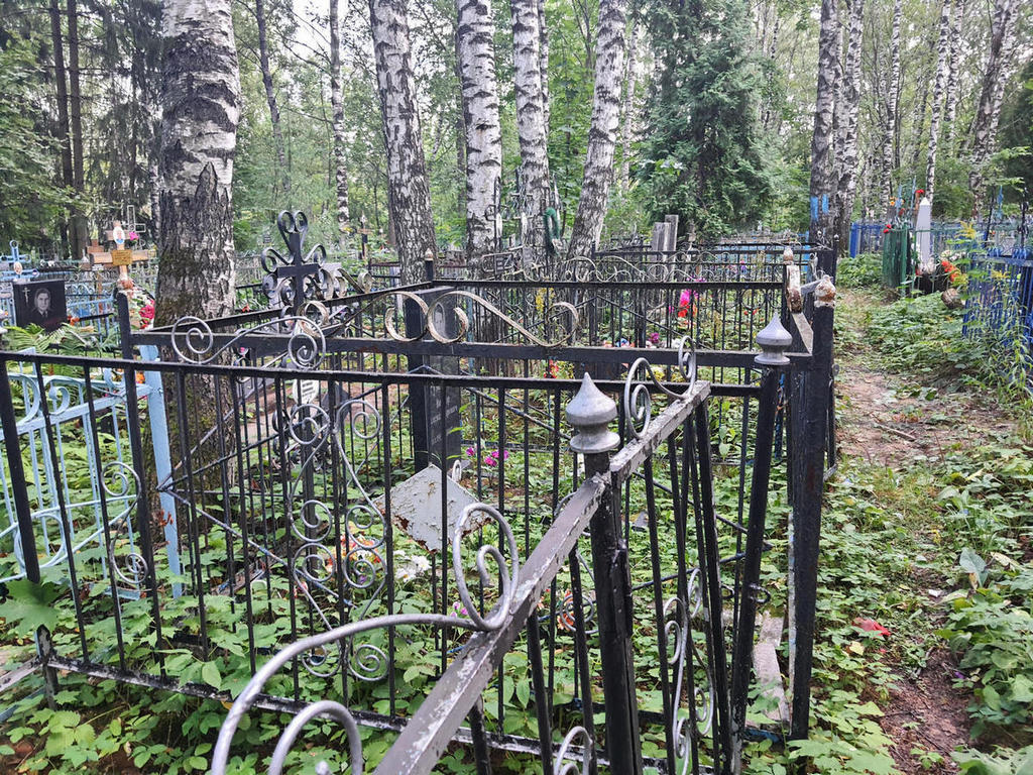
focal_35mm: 26
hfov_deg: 67.3
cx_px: 516
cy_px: 388
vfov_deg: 53.1
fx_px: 776
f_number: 1.7
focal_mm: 4.32
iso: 200
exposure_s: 1/100
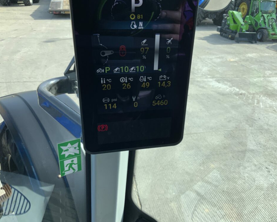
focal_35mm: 31
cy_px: 109
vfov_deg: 47.1
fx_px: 254
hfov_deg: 57.2
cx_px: 145
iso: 16
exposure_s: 1/606
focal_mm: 3
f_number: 1.8
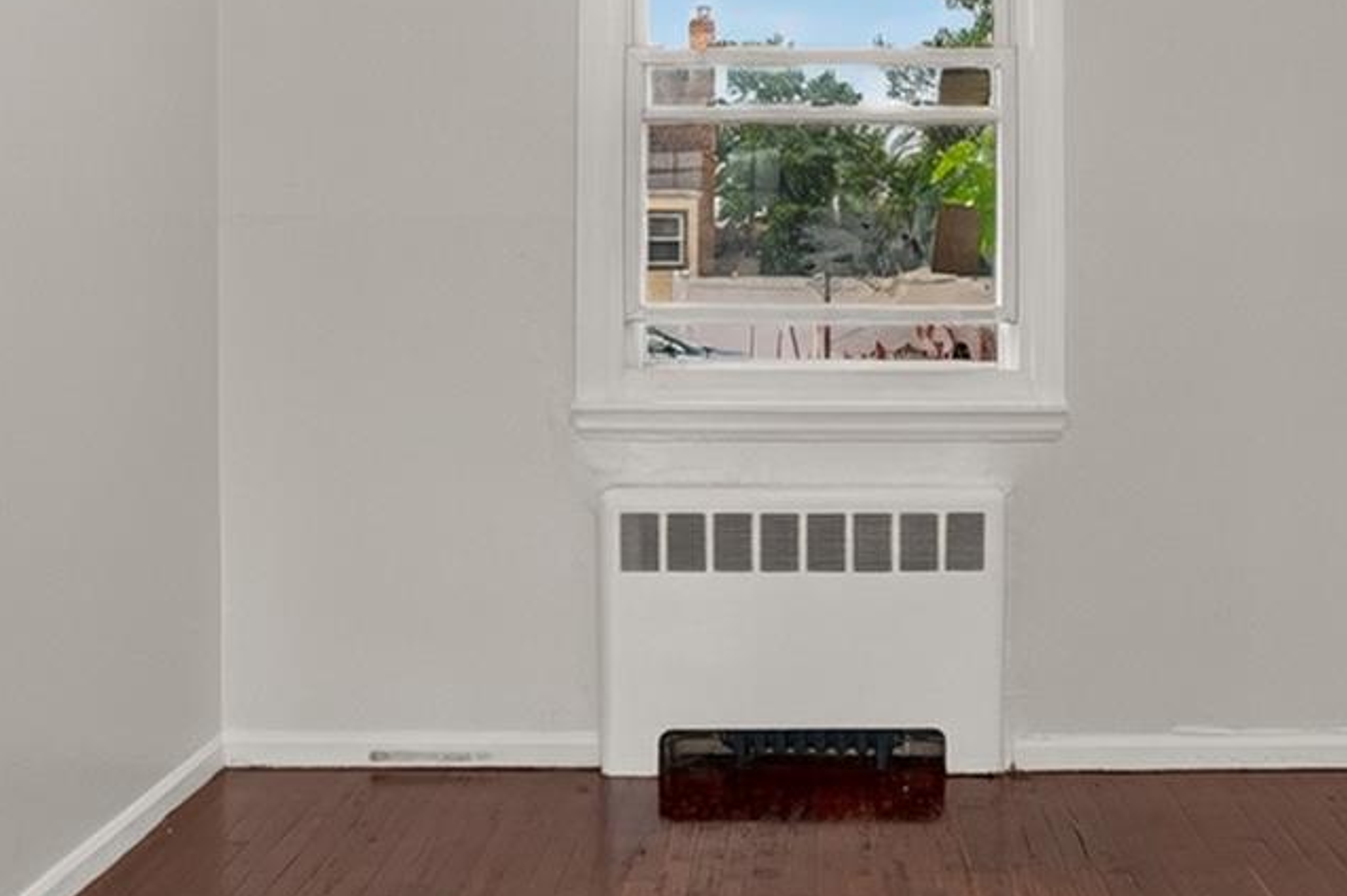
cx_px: 774
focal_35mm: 45
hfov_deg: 43.5
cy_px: 298
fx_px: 1683
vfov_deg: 29.6
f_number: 11
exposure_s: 1/13
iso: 500
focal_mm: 14
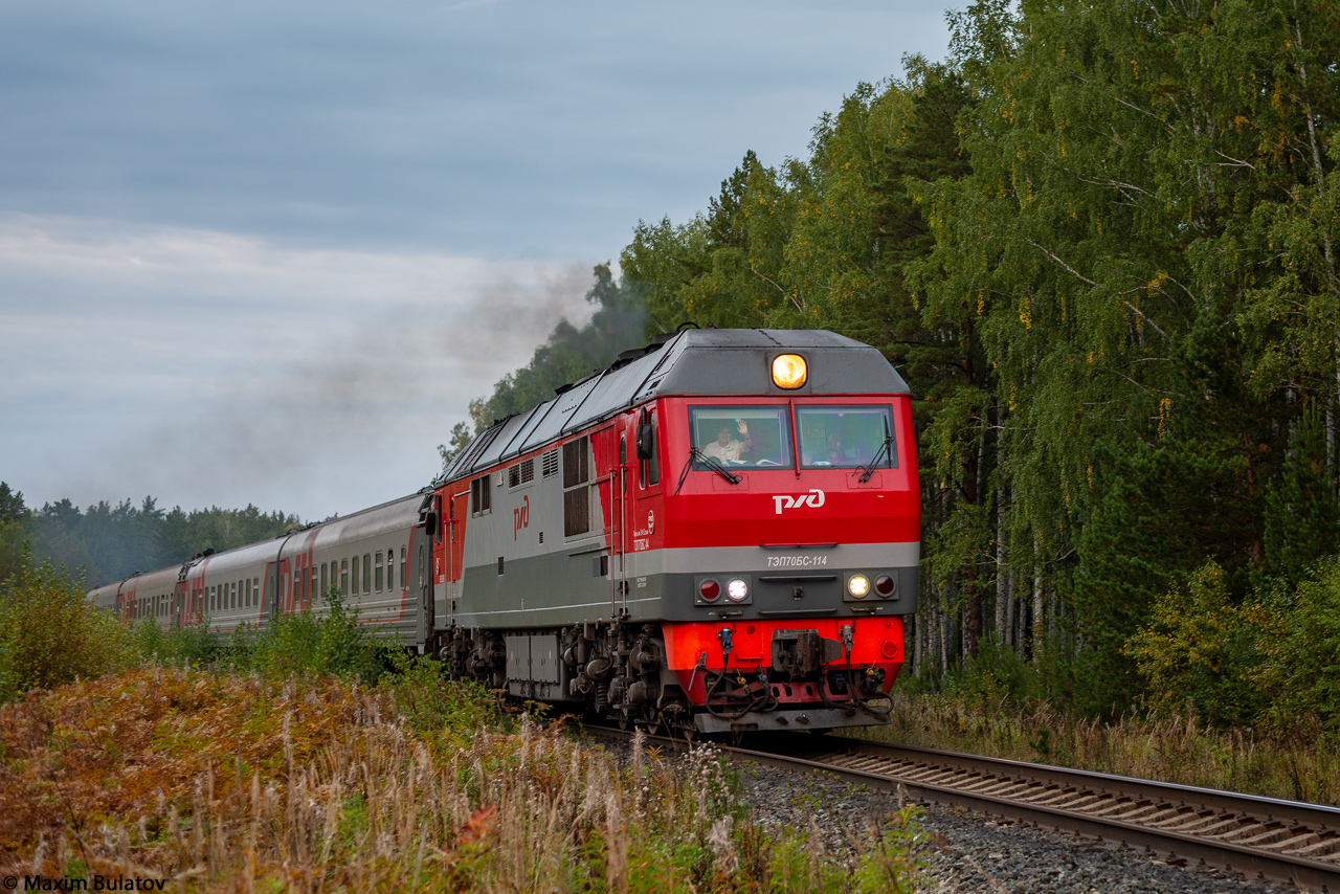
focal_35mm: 50
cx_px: 670
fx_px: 1861
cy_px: 447
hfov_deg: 39.6
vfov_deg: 27.0
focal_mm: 50
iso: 200
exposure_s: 1/200
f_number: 2.8
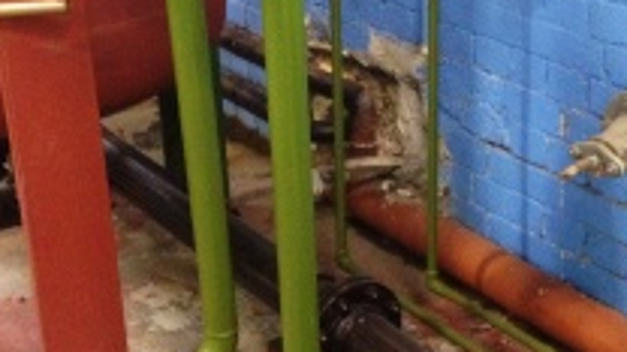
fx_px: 1363
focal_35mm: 82
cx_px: 353
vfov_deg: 14.7
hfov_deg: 25.9
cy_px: 147
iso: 400
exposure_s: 1/15
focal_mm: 4.28
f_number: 2.4
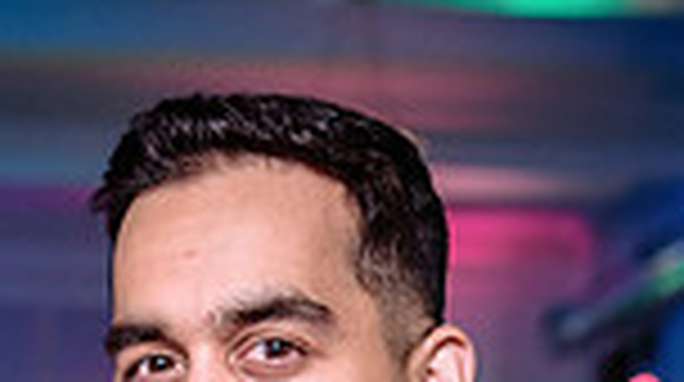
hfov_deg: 15.8
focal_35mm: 136
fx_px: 2463
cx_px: 216
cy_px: 753
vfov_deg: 8.4
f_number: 3.2
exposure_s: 1/50
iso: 800
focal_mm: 34
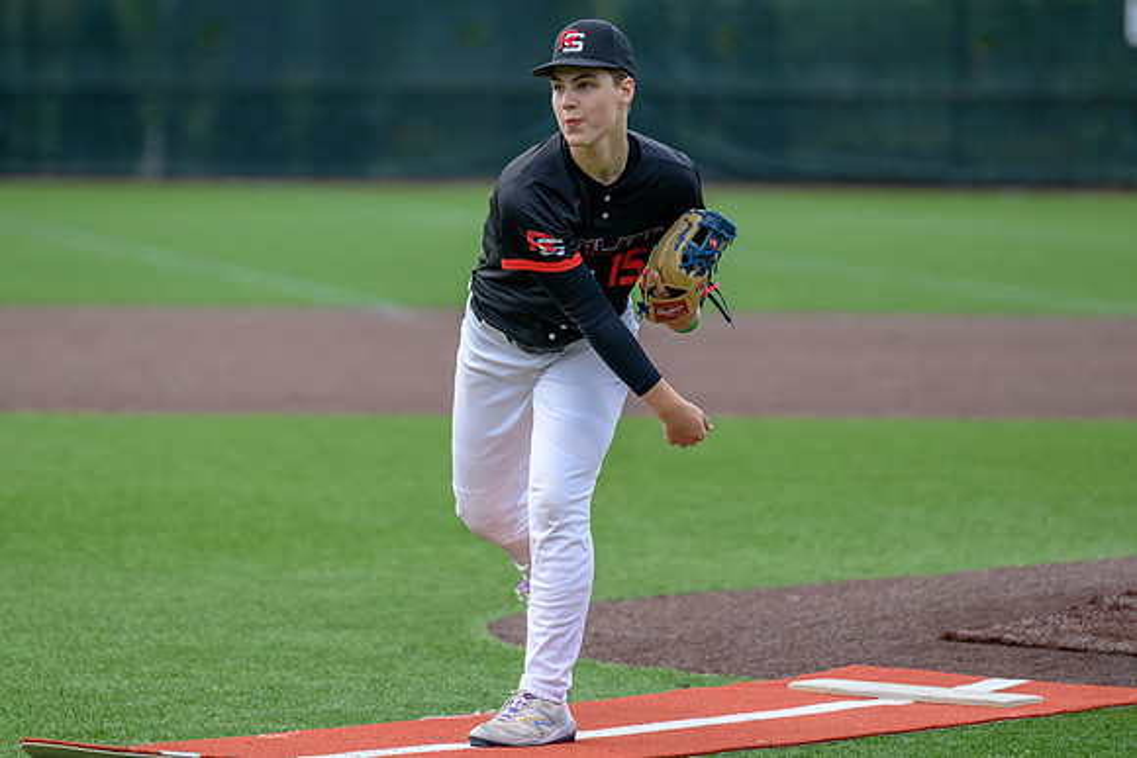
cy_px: 244
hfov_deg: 7.6
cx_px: 458
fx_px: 8568
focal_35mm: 271
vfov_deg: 5.1
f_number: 3.2
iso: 1600
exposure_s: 1/2000
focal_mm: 200
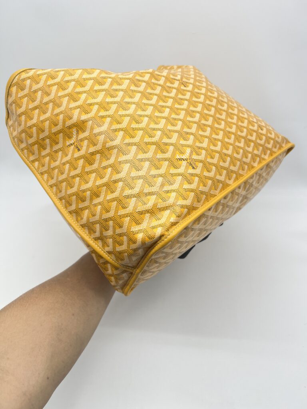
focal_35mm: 26
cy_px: 204
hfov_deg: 53.1
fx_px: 307
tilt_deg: -35.7
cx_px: 154
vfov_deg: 67.3
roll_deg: -1.5
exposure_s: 1/109
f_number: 1.5
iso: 32
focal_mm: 5.7
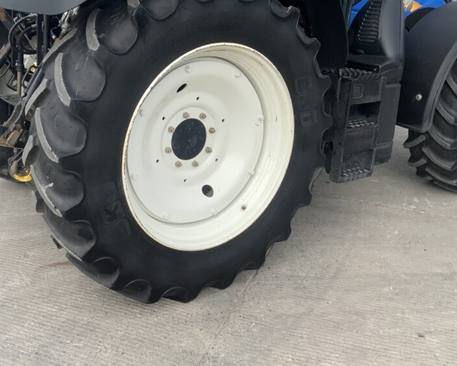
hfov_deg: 44.6
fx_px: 555
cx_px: 187
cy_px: 152
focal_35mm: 41
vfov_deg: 36.4
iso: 16
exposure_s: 1/691
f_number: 1.8
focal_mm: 3
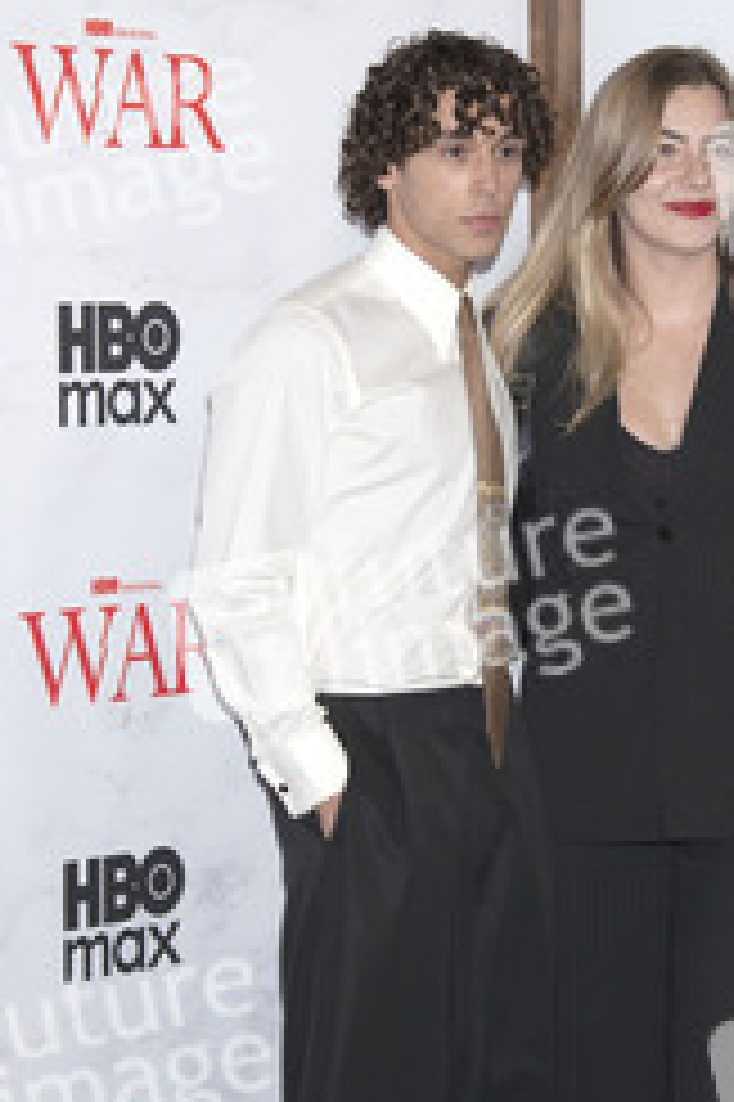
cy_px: 841
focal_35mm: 85
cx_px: 531
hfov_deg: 16.0
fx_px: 2603
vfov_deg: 23.7
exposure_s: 1/200
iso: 640
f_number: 5.6
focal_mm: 52
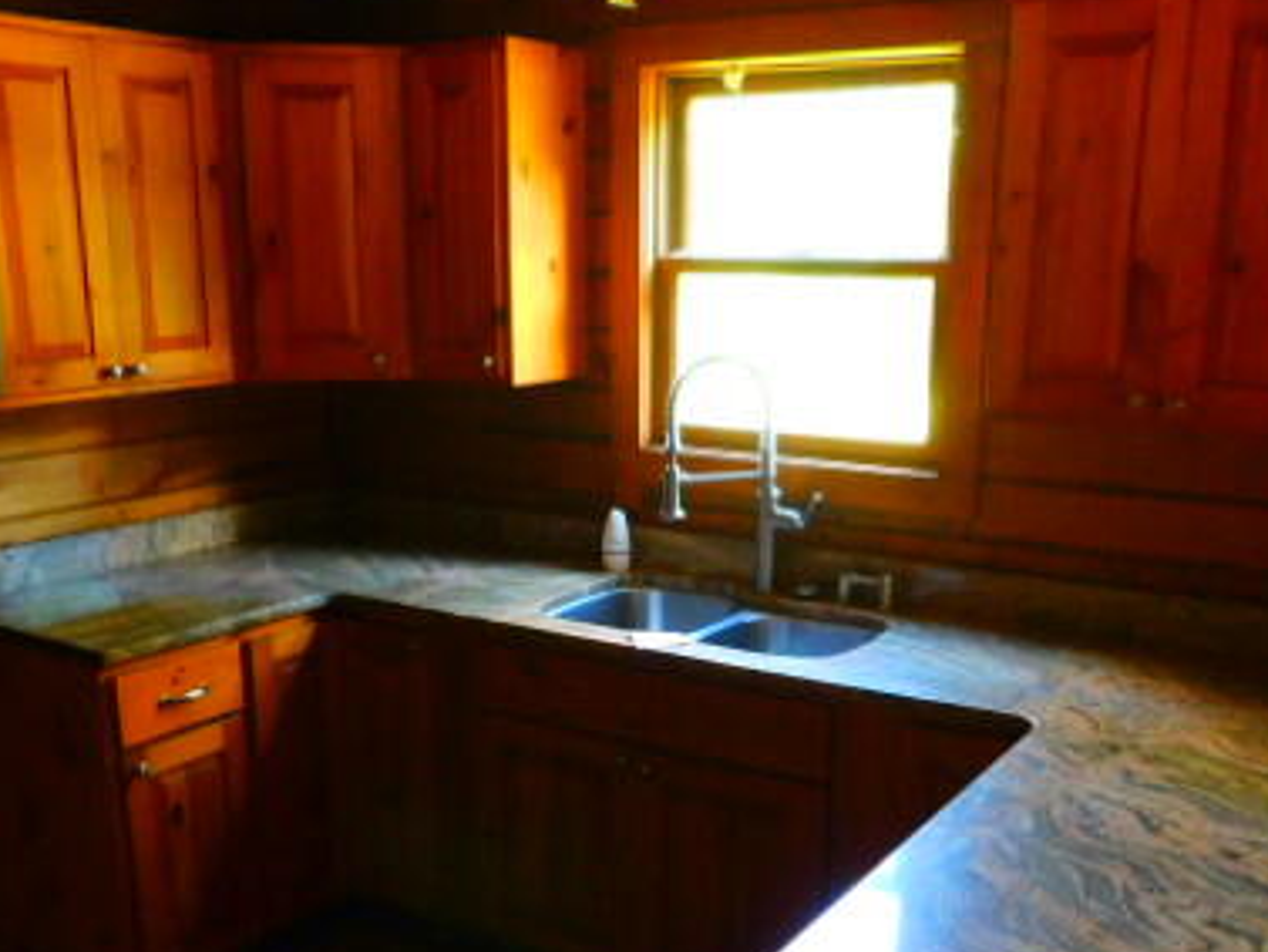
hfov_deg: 47.8
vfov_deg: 36.1
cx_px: 616
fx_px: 1429
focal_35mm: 39
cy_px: 703
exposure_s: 1/20
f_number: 3
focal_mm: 4
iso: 400
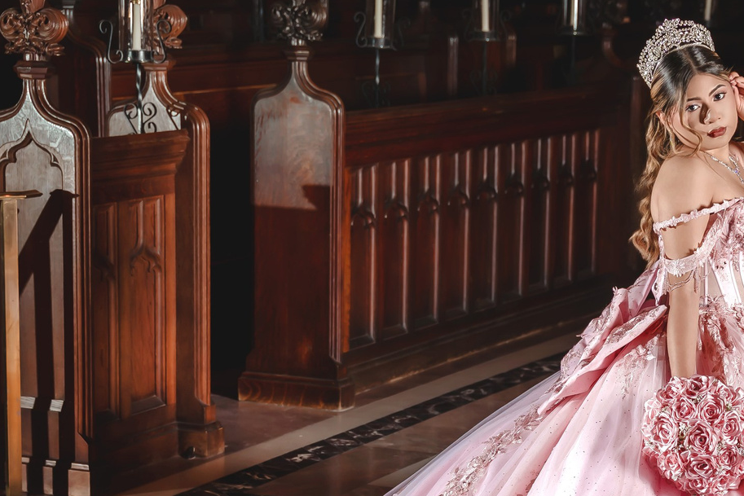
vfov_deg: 11.6
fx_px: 2388
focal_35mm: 116
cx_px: 464
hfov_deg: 17.7
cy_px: 589
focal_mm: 41.2
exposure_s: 1/80
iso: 100
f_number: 3.2
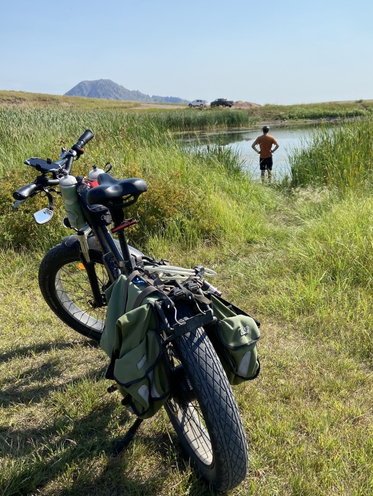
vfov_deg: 53.9
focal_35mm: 34
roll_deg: +2.0
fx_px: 488
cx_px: 229
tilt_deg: -15.8
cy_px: 257
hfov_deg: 41.6
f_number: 1.8
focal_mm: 4.25
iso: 32
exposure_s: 1/2755
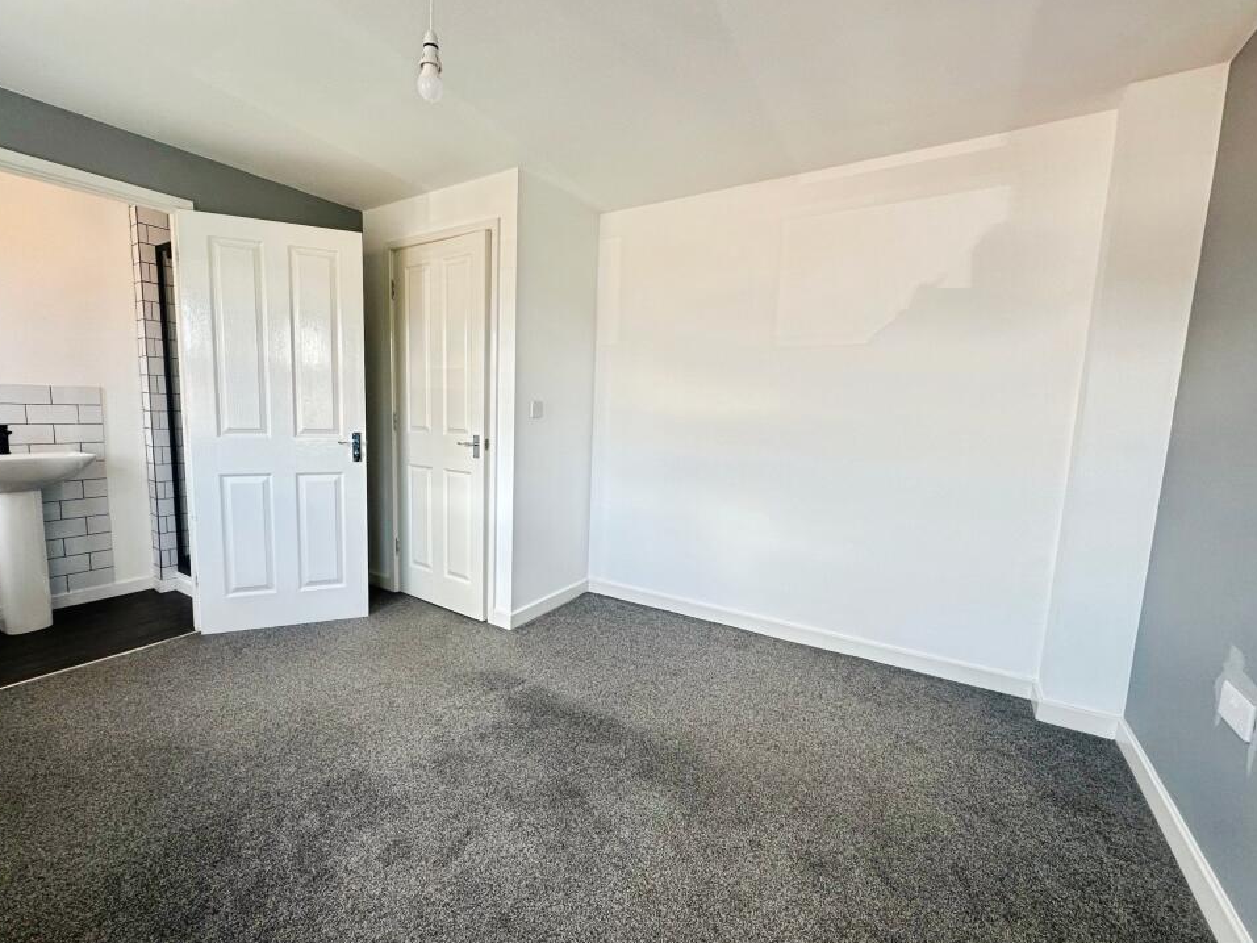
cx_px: 590
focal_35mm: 15
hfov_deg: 98.1
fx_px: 545
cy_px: 499
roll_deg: -1.0
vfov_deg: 81.7
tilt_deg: -8.0
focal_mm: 2.22
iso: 64
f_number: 2.2
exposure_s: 1/99
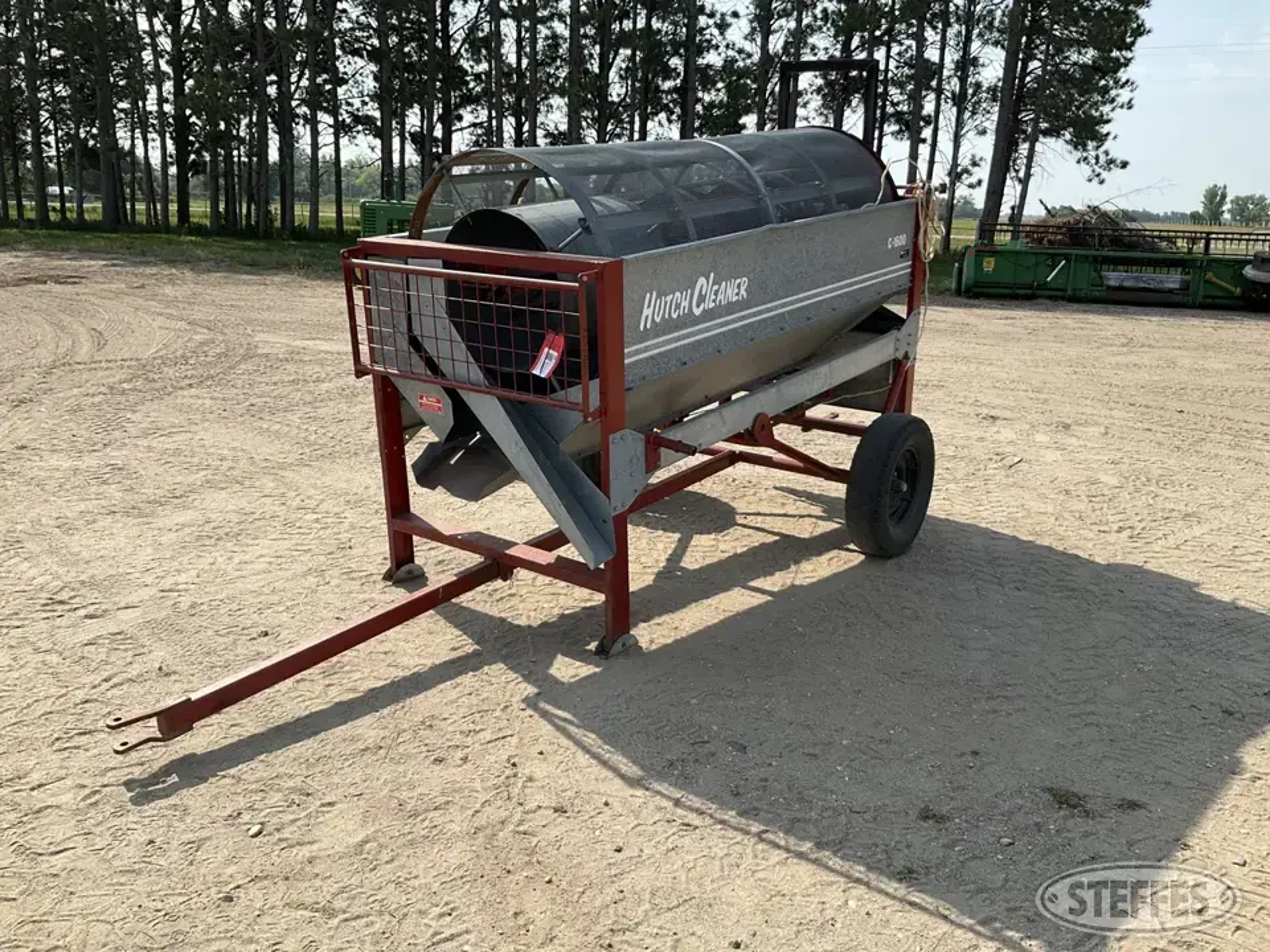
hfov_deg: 61.7
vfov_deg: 48.2
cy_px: 476
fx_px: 1064
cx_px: 635
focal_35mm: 29
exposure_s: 1/1342
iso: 25
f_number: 1.8
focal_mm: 3
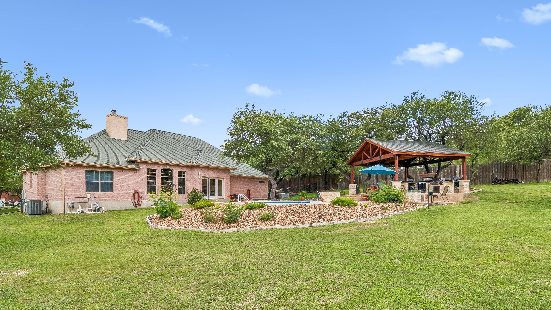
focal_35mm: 18
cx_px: 288
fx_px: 263
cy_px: 197
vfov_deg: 60.1
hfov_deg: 92.6
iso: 100
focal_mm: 11
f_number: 9
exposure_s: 1/200
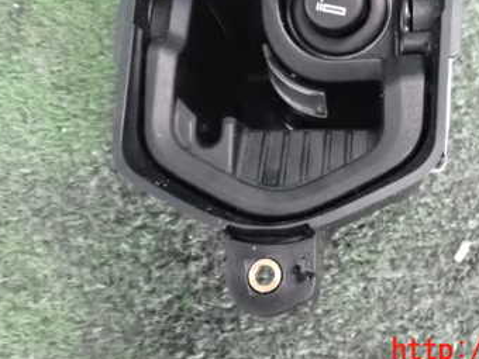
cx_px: 287
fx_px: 733
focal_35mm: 53
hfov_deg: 36.0
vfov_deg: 26.8
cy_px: 52
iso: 5000
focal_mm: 5.4
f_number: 2.3
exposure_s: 1/200
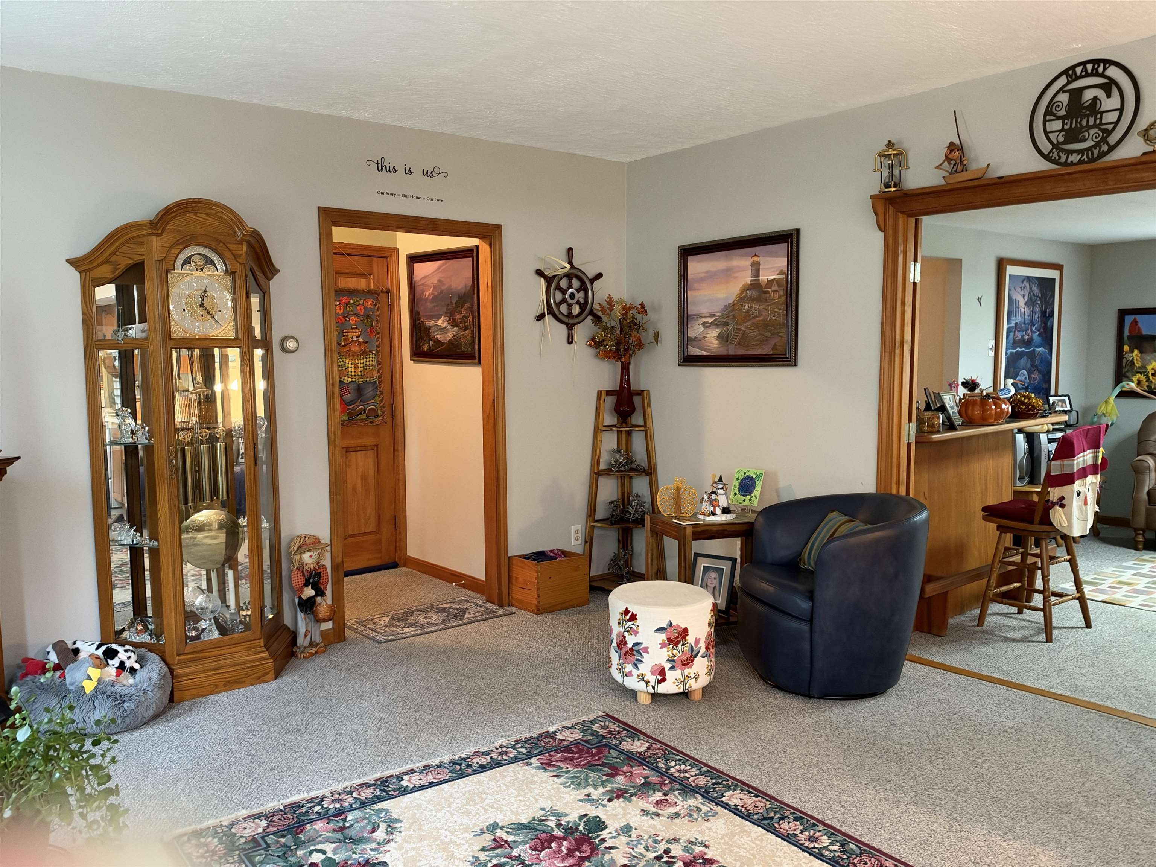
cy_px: 434
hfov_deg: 65.3
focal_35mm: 27
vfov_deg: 51.4
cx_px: 578
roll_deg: +0.2
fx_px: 902
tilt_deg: -4.2
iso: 500
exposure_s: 1/40
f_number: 1.48
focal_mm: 6.93
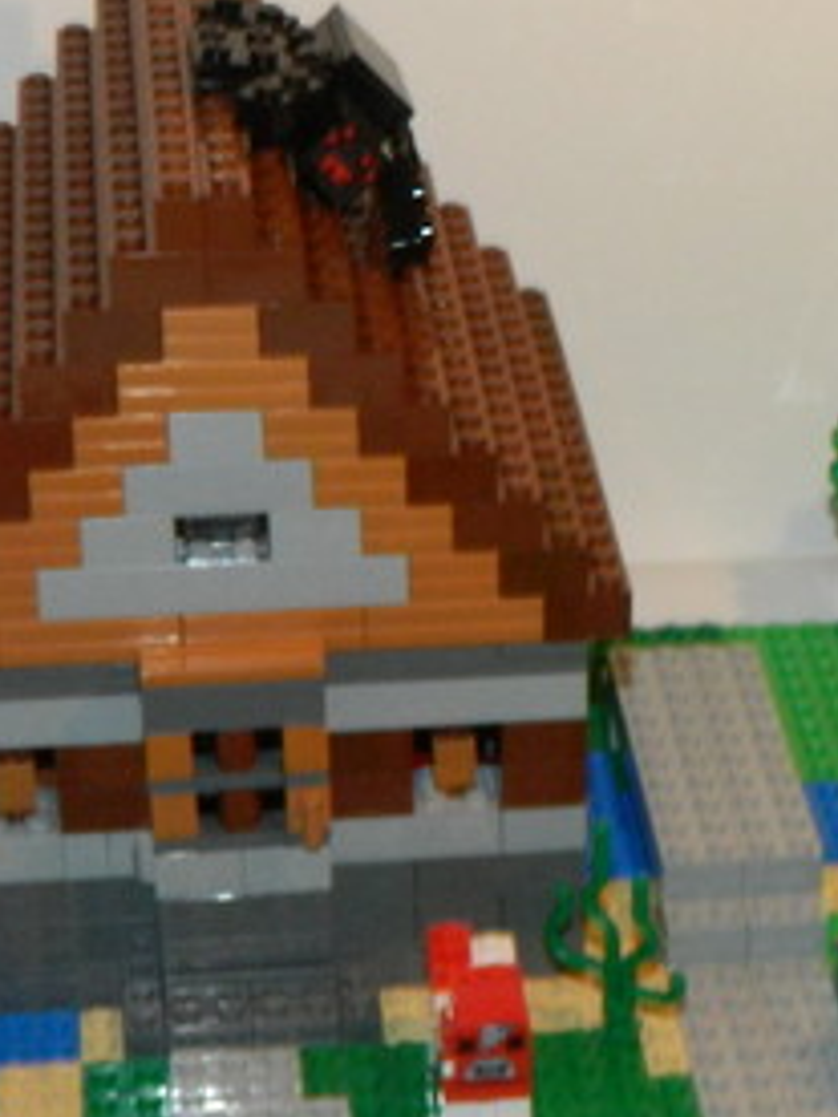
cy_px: 1034
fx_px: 3260
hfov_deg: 14.4
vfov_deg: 19.1
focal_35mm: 101
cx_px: 810
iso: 200
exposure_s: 1/40
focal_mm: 5.6
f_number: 3.2
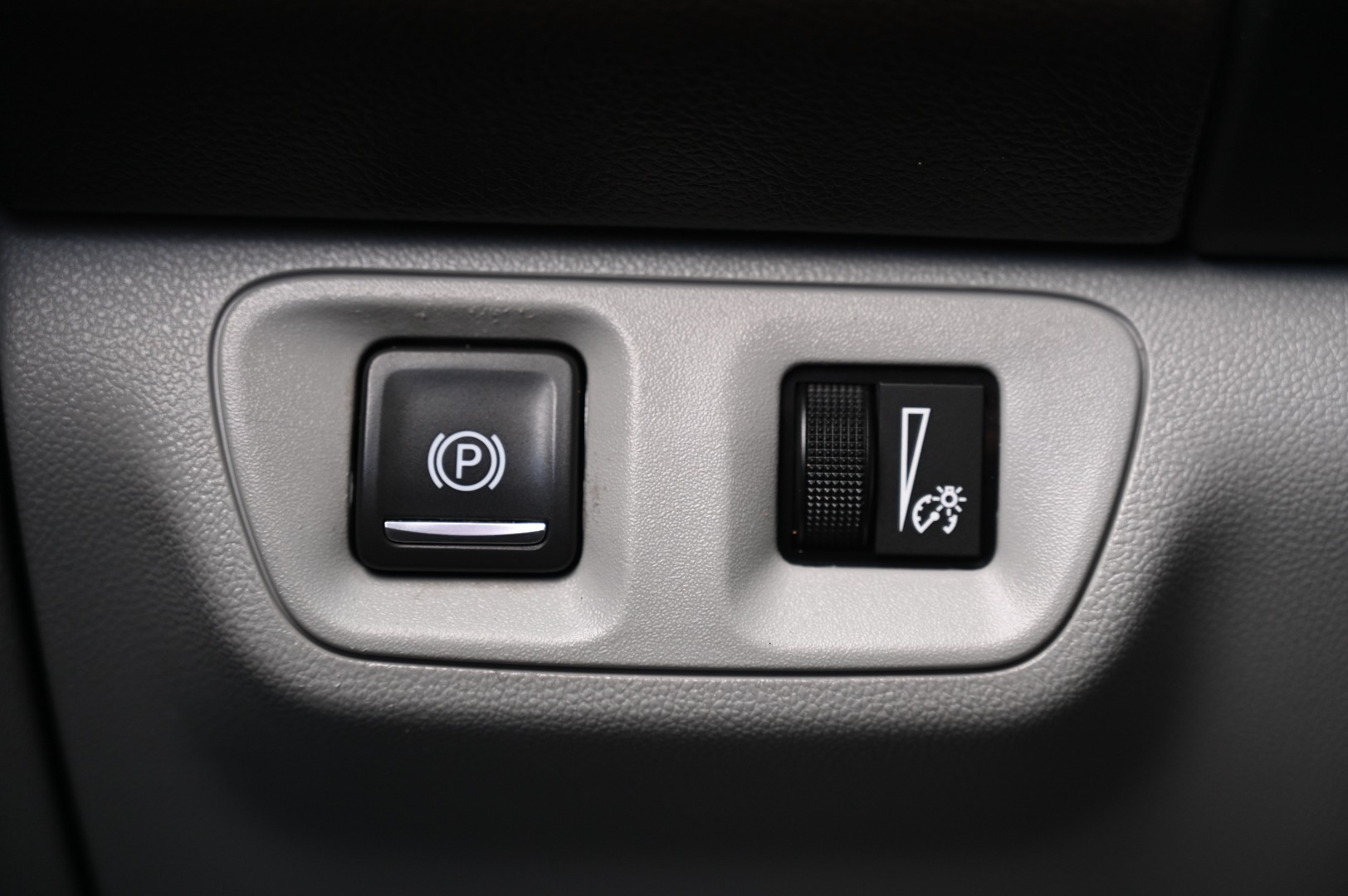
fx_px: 2619
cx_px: 674
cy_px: 448
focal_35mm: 70
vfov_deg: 19.4
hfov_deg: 28.9
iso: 500
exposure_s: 1/125
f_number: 4
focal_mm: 70
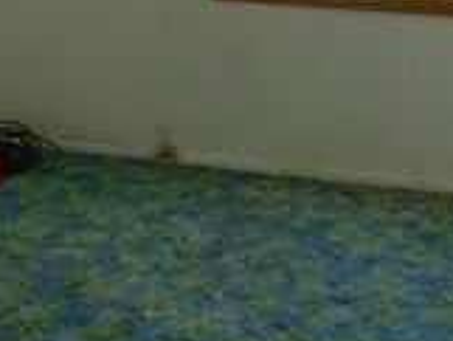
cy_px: -169
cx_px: 380
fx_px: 1506
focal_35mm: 115
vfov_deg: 12.3
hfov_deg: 16.9
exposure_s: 1/80
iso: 80
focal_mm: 5.2
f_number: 3.3
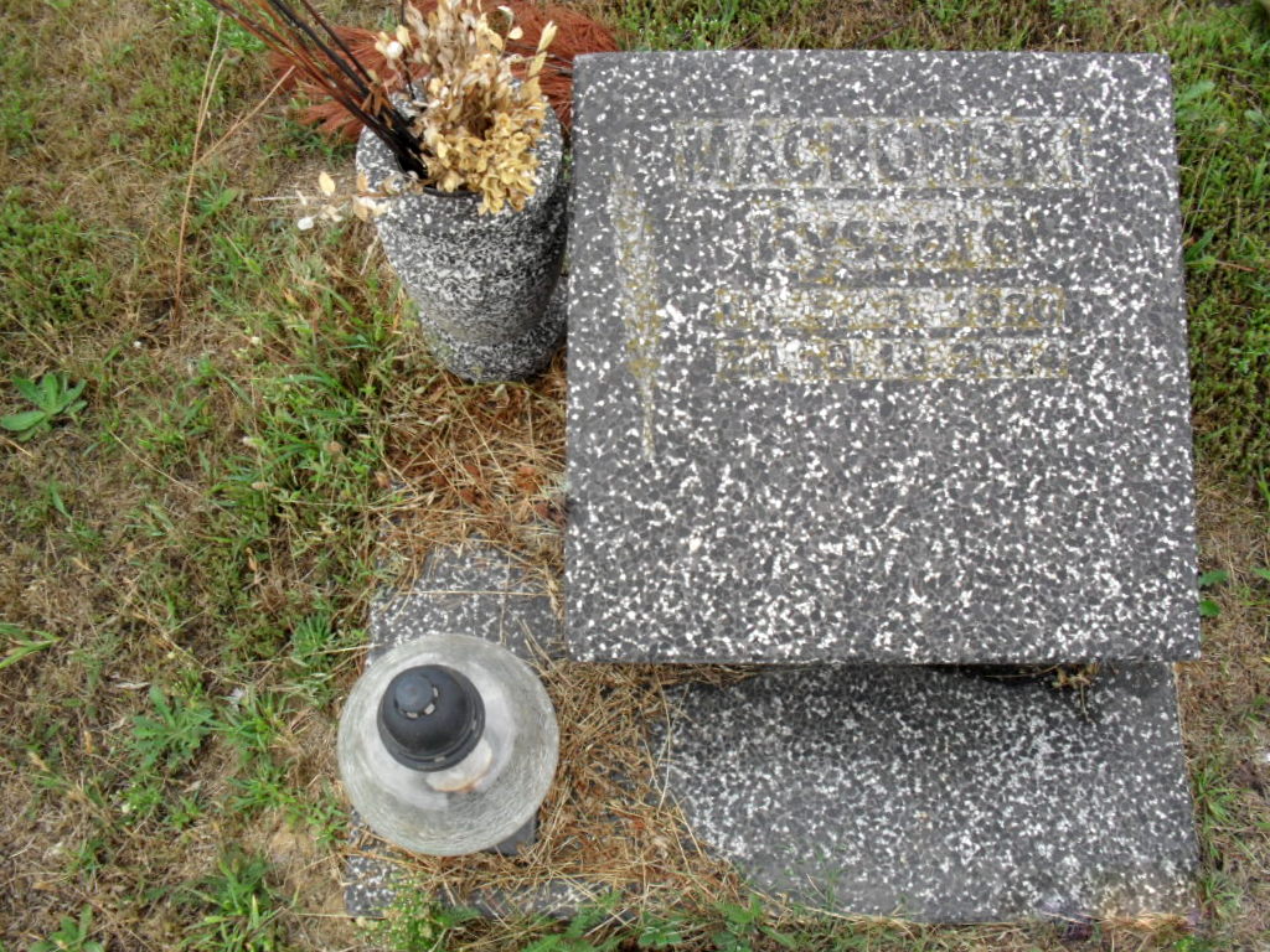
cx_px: 635
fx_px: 1284
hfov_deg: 52.6
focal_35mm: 35
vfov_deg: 40.7
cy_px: 476
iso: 100
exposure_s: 1/250
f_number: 3.2
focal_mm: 6.3
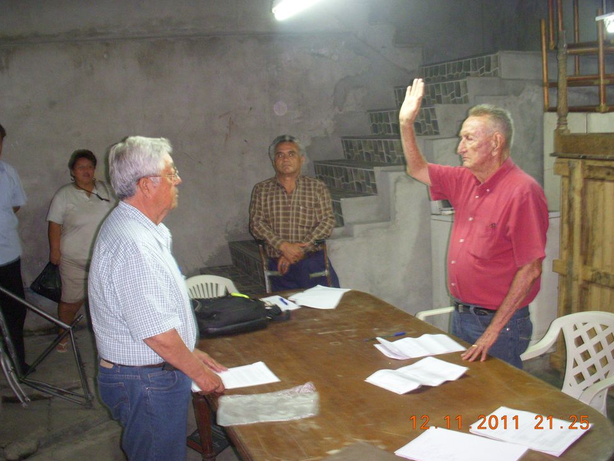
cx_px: 300
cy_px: 235
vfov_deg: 36.8
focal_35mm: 39
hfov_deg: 47.8
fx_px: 692
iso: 400
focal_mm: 6.3
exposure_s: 1/13
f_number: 3.3
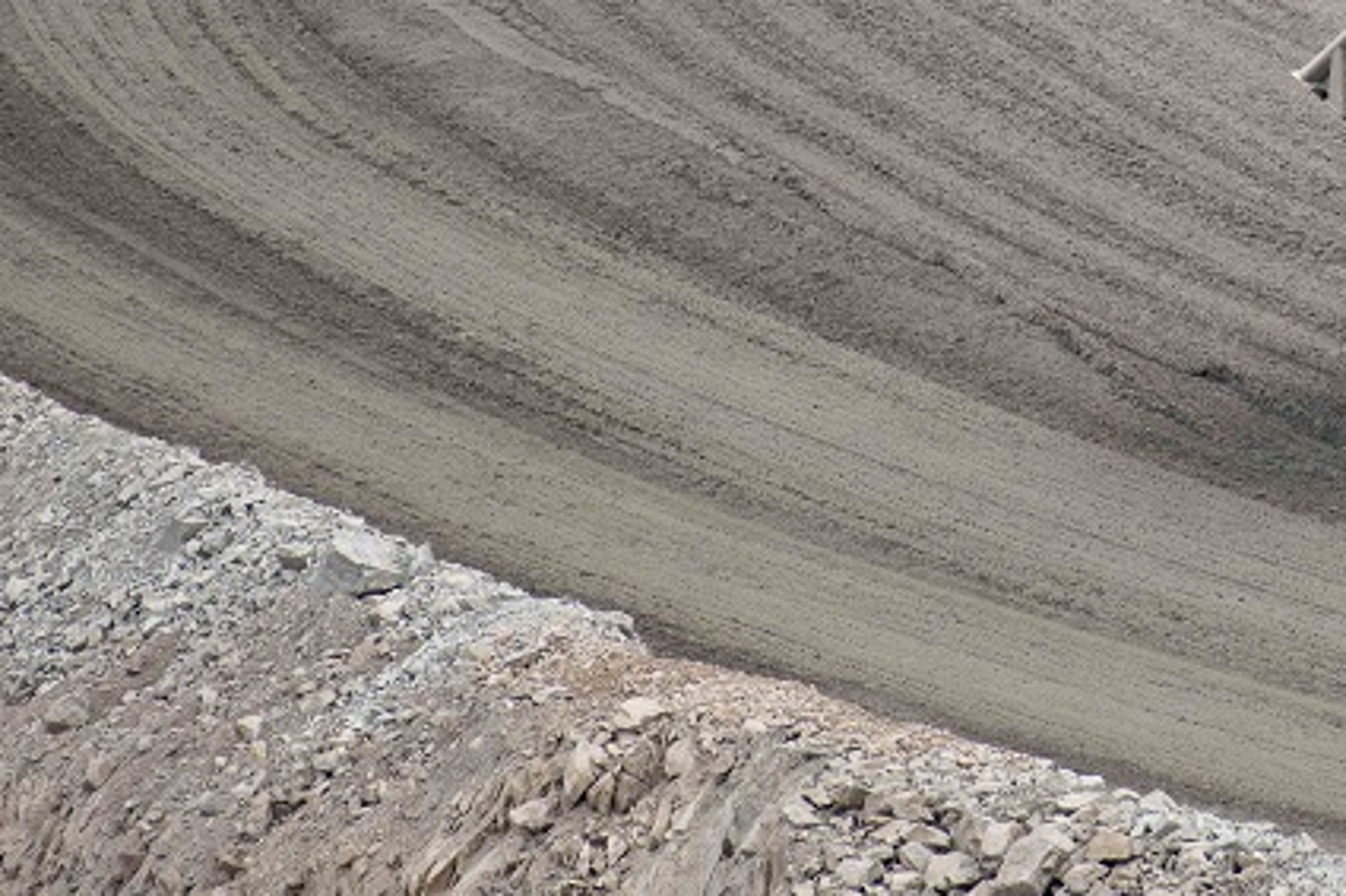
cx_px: 1270
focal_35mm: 1411
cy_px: -44
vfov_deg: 1.0
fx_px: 52733
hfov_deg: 1.5
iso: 400
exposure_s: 1/500
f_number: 5.6
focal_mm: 500
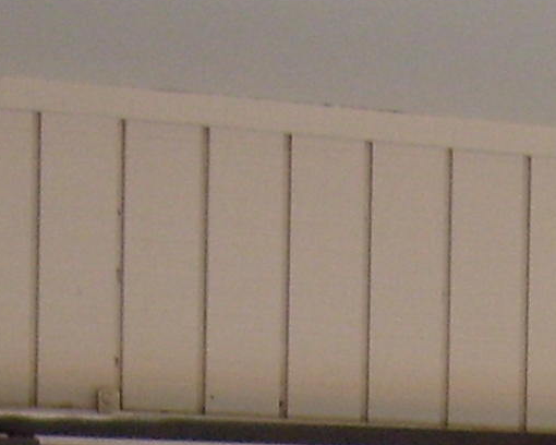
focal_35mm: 201
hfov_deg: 9.5
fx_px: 3308
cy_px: 1193
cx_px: 651
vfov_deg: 7.1
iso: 80
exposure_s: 1/125
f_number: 2.8
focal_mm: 5.8
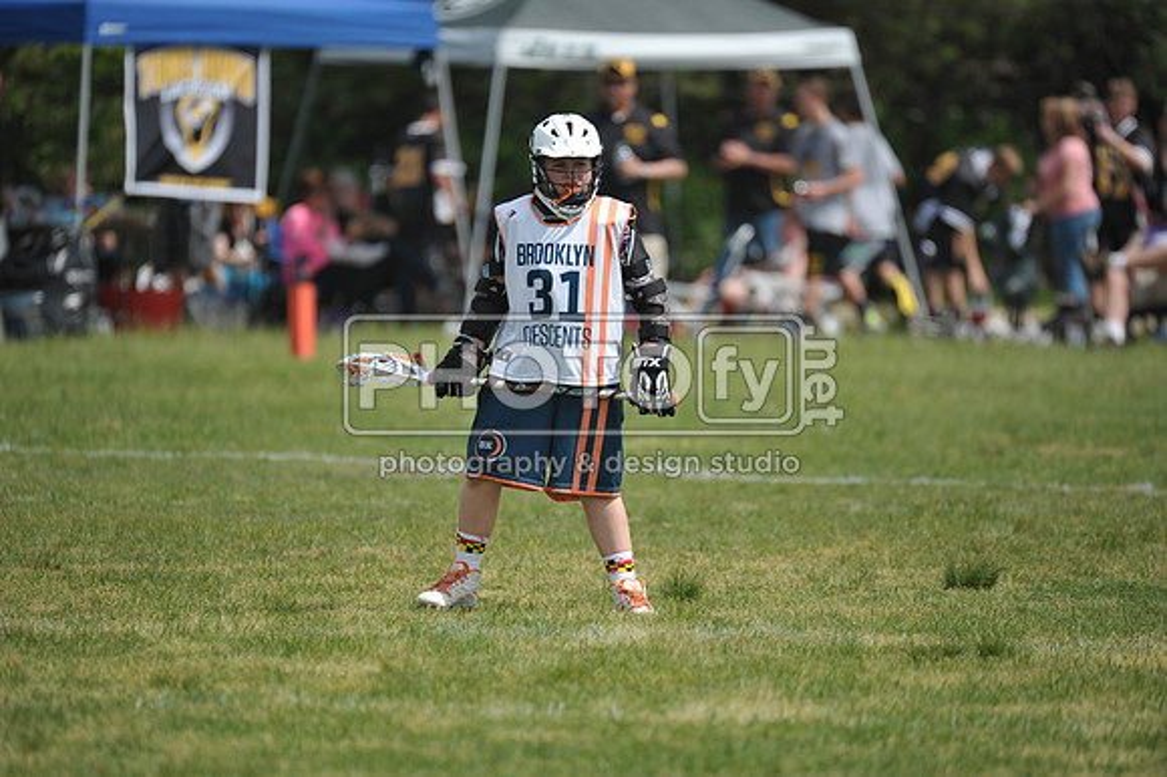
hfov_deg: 5.2
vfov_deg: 3.4
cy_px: 388
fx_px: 12959
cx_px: 584
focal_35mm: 400
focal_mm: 400
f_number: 4
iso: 640
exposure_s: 1/4000
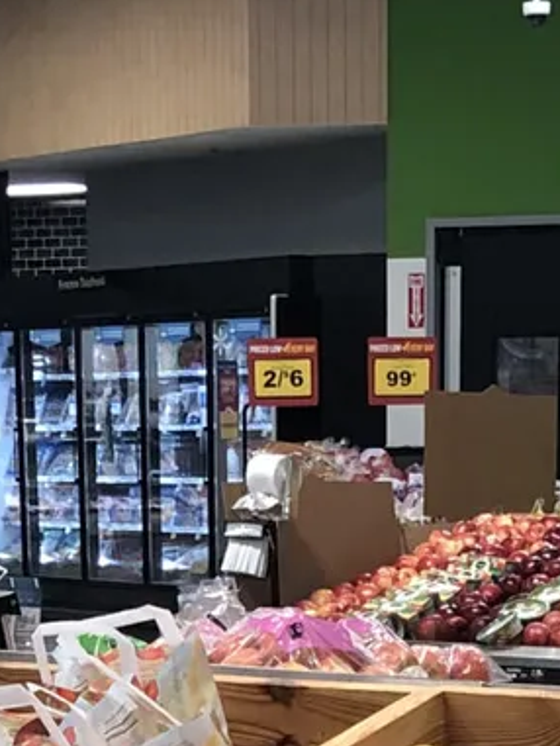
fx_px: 3169
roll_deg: +1.2
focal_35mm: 147
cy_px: 1412
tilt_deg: -16.6
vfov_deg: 12.1
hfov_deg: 10.1
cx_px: 262
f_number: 1.8
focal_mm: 3.99
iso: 25
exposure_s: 1/30
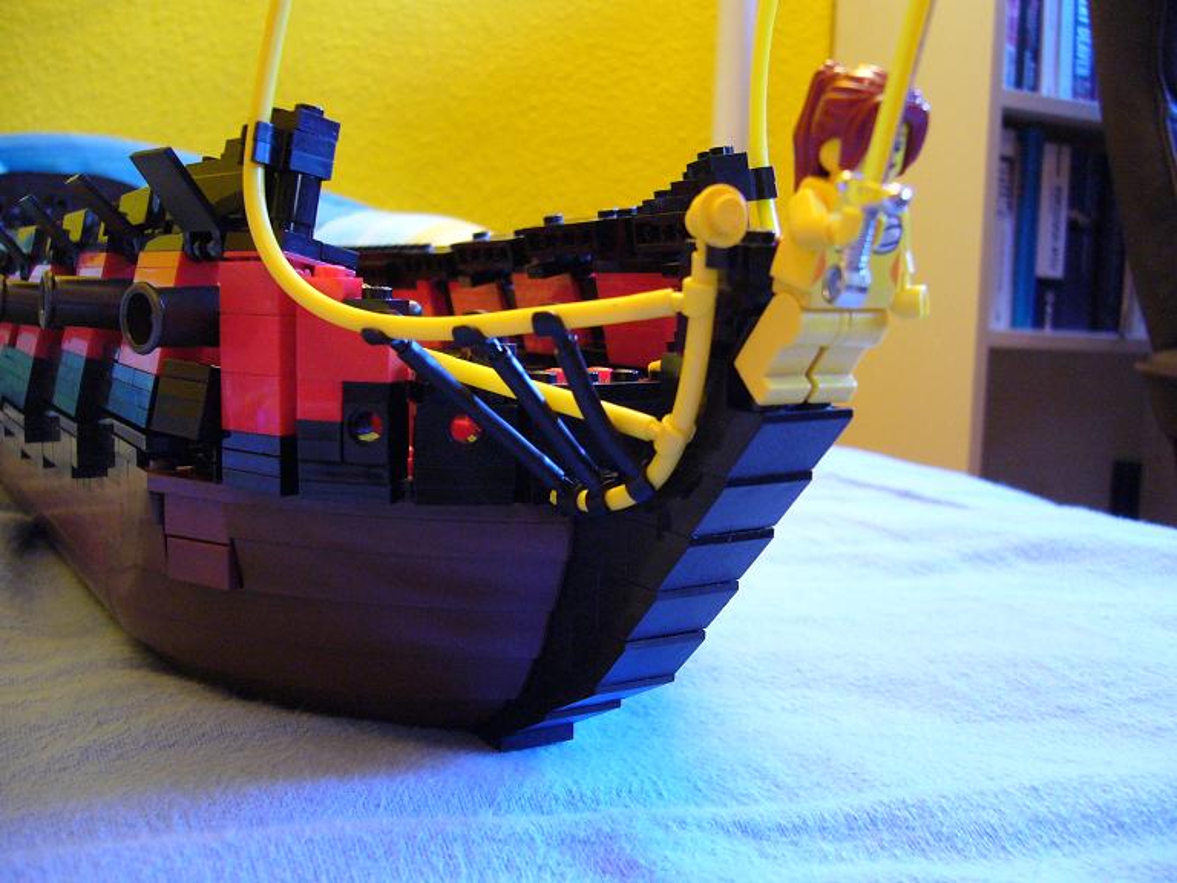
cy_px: 442
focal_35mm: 35
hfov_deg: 52.6
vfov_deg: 40.7
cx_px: 588
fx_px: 1190
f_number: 2.8
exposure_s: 1/8
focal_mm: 5.8
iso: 200
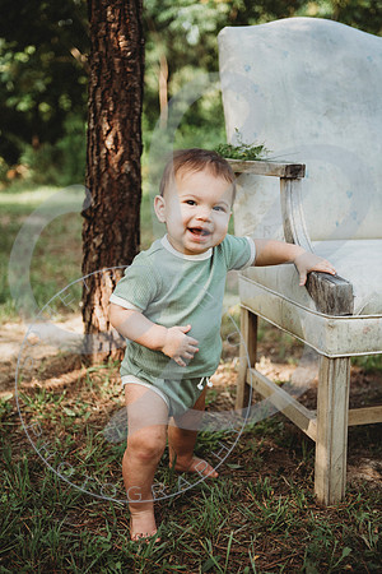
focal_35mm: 55
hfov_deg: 24.6
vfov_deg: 36.2
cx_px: 191
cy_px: 287
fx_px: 875
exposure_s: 1/250
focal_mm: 55
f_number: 2.8
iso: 100
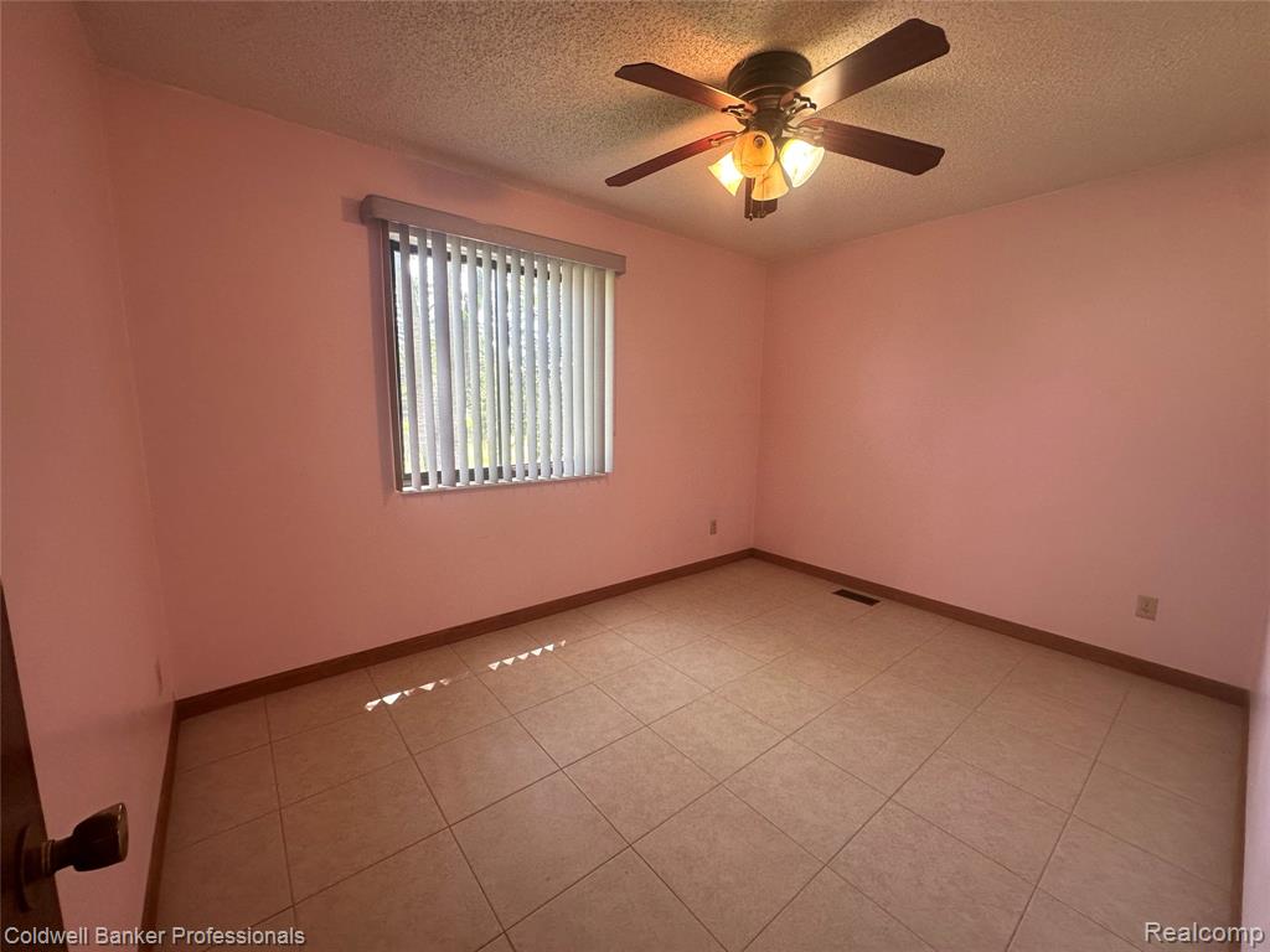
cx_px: 635
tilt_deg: -6.9
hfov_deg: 102.1
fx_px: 514
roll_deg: -0.4
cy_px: 476
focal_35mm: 14
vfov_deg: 85.7
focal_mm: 2.22
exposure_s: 1/120
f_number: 2.2
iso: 160
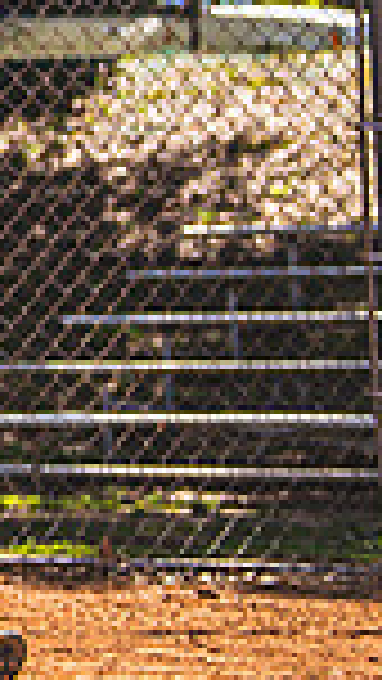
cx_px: -840
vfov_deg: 10.9
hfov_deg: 5.8
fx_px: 3491
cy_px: -116
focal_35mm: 194
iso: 100
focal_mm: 40
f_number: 5.6
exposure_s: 1/1600
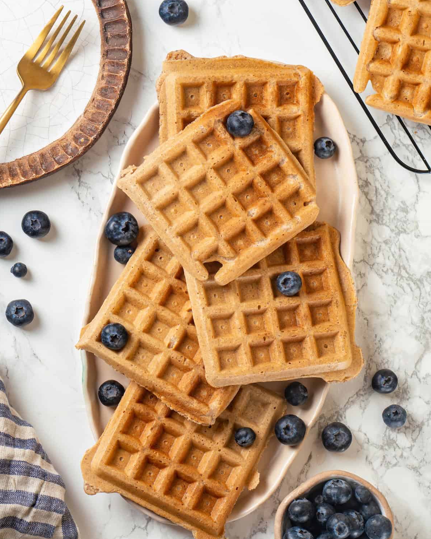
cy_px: 292
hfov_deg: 13.0
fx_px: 1898
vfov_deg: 16.2
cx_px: 215
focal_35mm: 119
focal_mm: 105
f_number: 16
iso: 100
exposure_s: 1/160
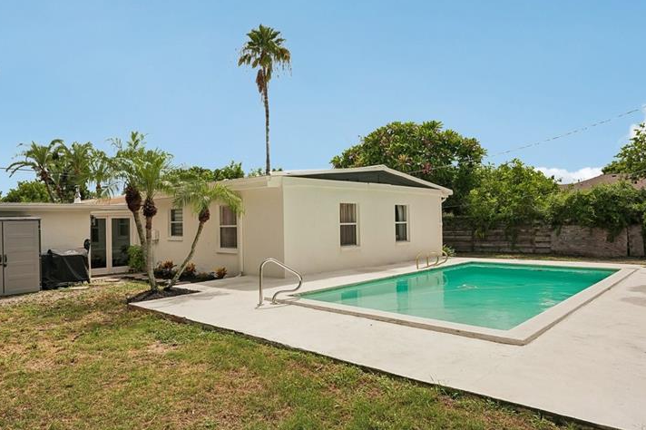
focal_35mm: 23
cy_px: 232
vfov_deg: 55.0
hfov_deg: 75.4
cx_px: 263
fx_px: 413
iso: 400
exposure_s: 1/1000
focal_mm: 16
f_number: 8
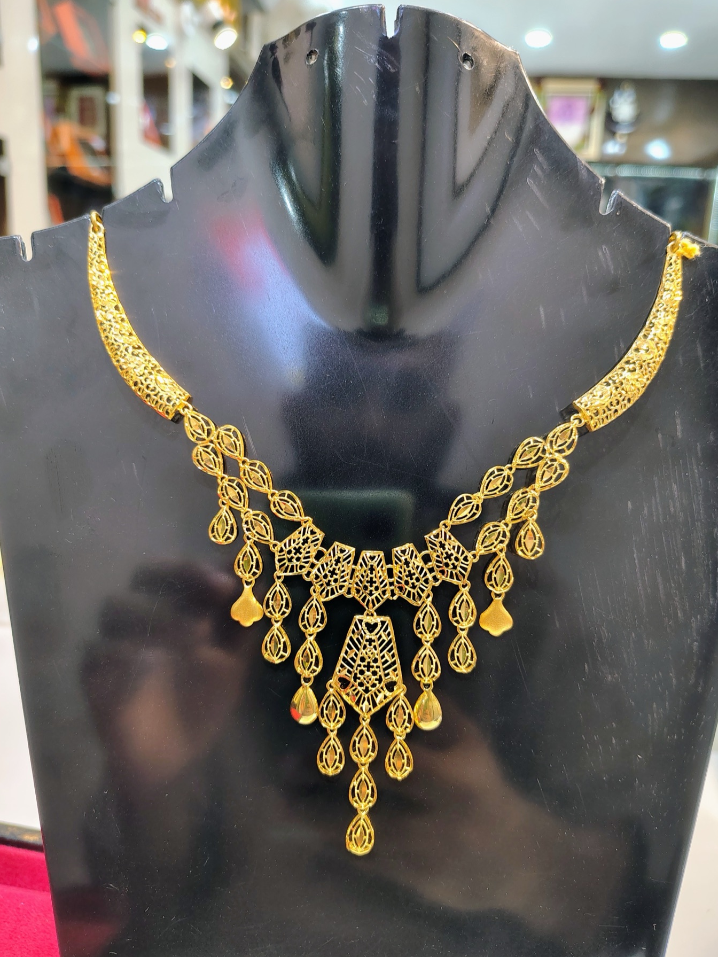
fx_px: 691
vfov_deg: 69.4
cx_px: 366
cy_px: 491
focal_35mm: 25
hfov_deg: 54.9
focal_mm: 5.56
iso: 727
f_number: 1.8
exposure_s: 1/100
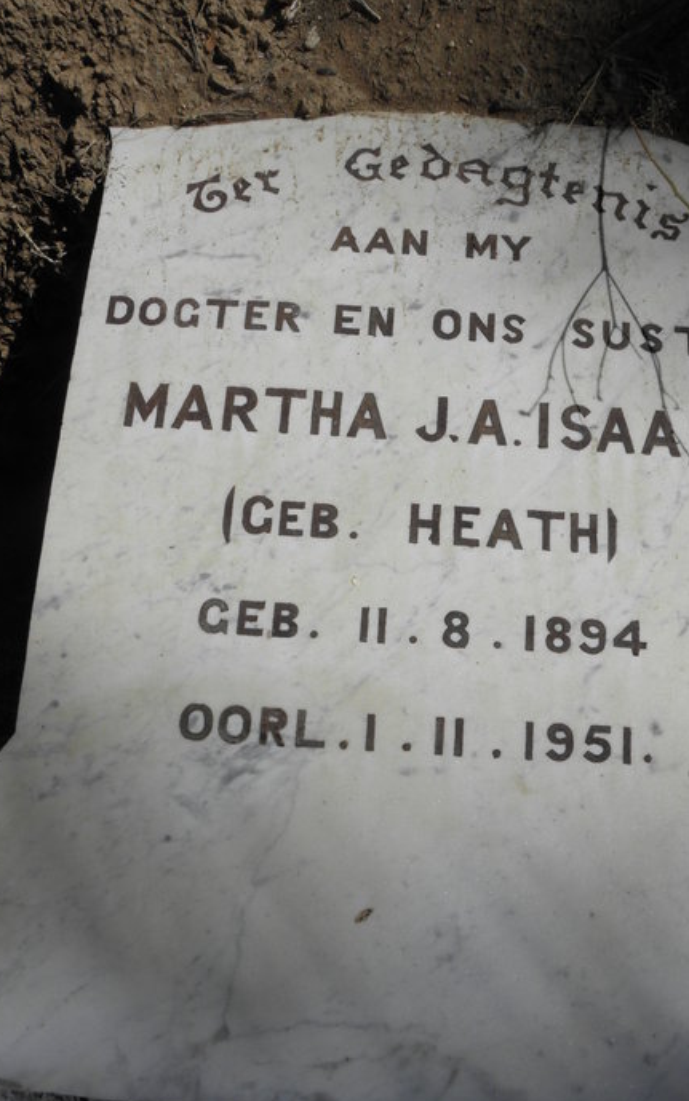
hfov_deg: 39.4
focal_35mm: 32
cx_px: 380
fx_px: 961
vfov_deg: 59.6
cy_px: 559
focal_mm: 4.6
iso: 64
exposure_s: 1/800
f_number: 5.6
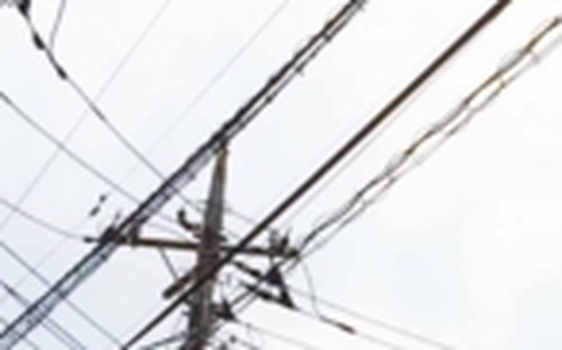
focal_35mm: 168
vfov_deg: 7.6
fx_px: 2571
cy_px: 562
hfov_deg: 11.1
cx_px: 1209
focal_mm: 4.15
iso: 32
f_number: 2.2
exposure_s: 1/6623
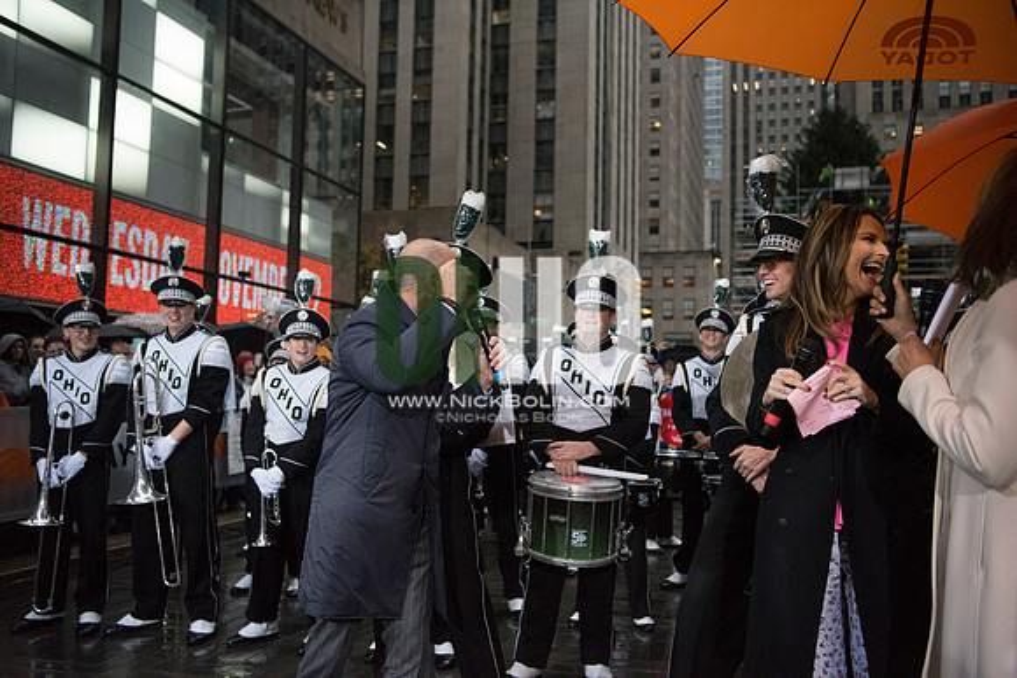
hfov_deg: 55.8
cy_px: 339
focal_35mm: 34
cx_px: 508
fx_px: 961
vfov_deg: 38.9
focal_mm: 34
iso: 10000
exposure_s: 1/4000
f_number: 2.8
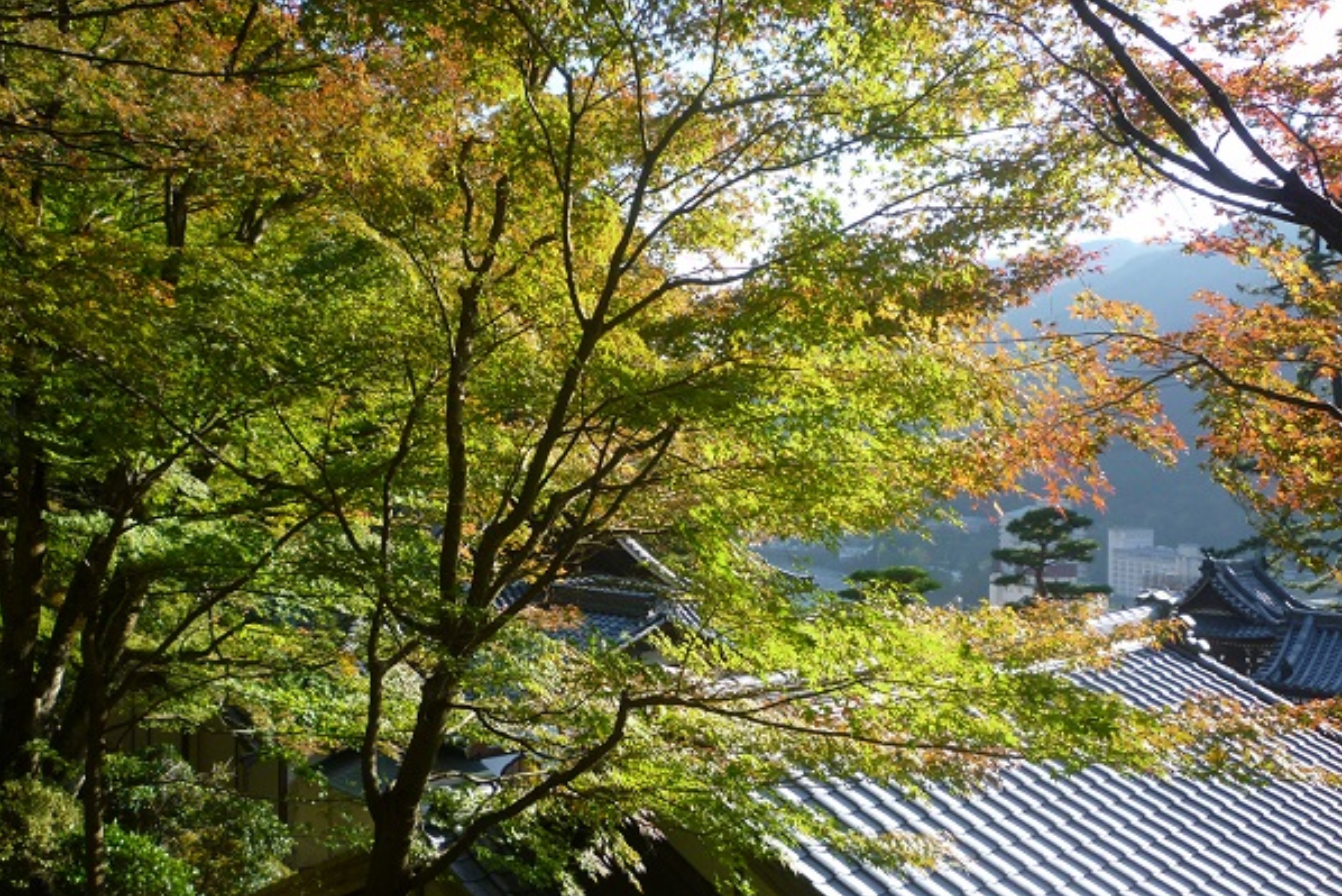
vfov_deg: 42.3
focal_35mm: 31
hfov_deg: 60.3
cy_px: 477
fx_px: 1156
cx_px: 688
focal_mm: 5.2
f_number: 3.3
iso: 80
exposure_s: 1/200
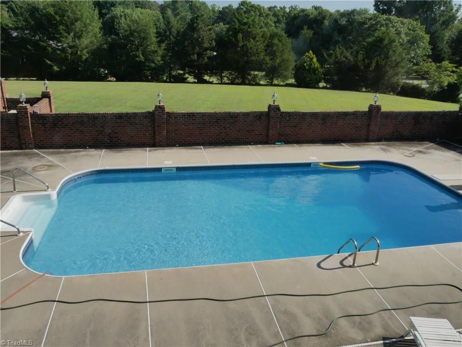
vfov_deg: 49.8
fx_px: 374
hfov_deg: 63.4
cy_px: 174
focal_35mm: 28
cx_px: 231
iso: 800
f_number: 22
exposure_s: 1/100
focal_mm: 14
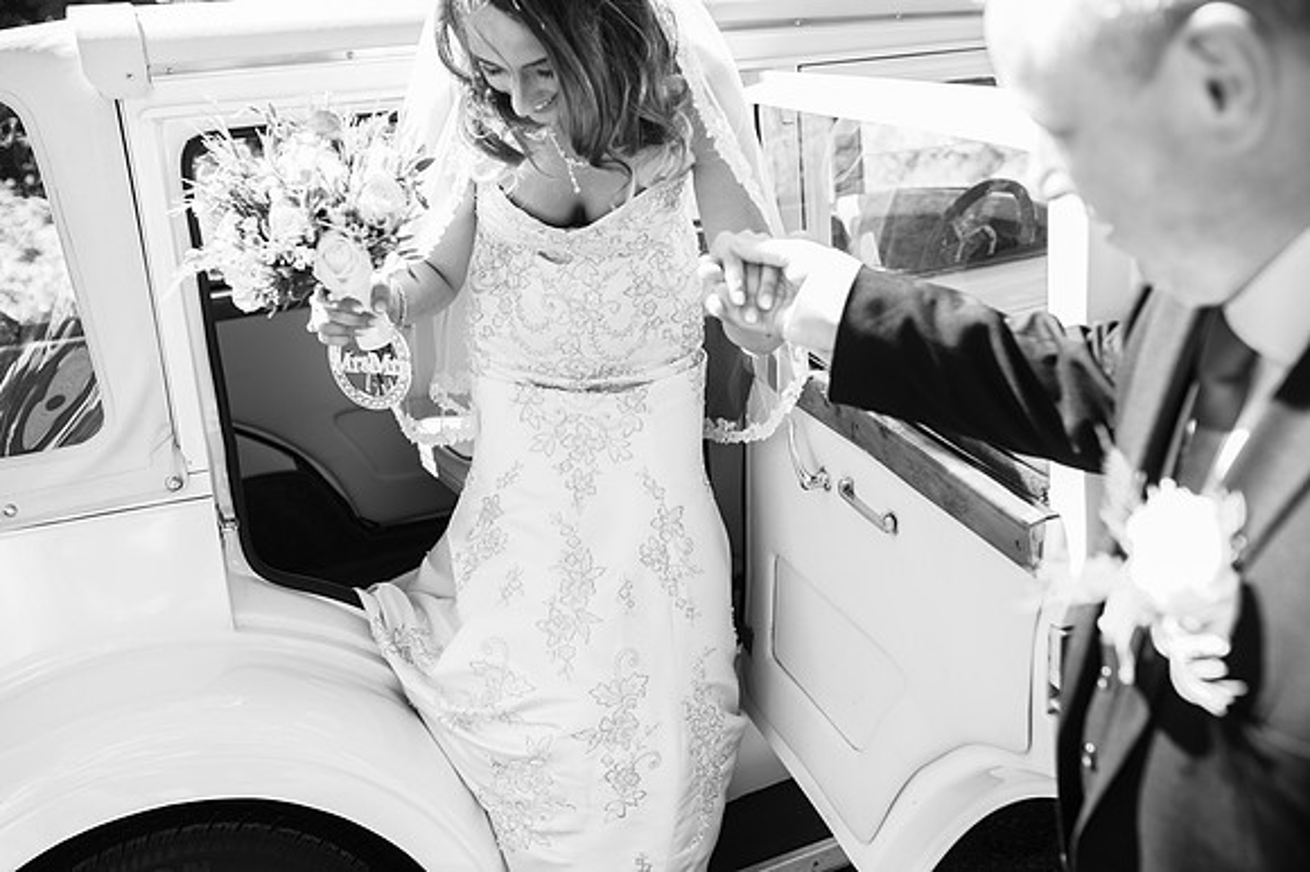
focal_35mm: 35
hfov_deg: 54.5
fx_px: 1273
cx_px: 655
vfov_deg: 37.8
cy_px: 436
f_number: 3.5
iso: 100
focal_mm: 35
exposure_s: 1/125
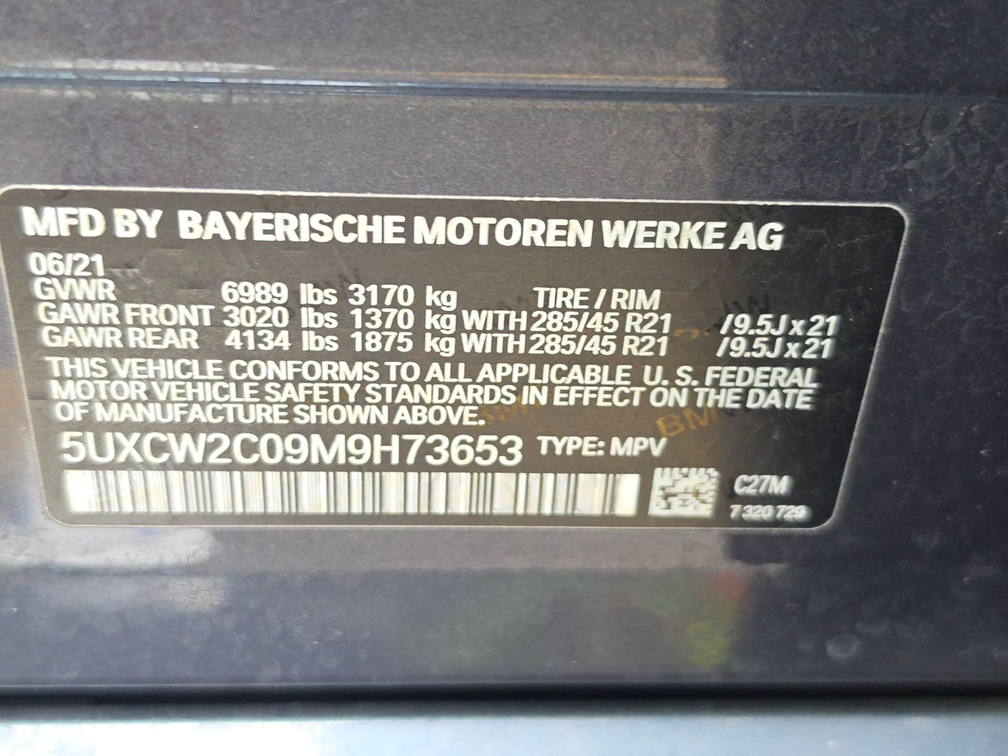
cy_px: 378
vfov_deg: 31.5
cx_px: 504
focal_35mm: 46
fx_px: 1339
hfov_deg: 41.2
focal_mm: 6.5
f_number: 1.4
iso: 70
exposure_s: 1/100
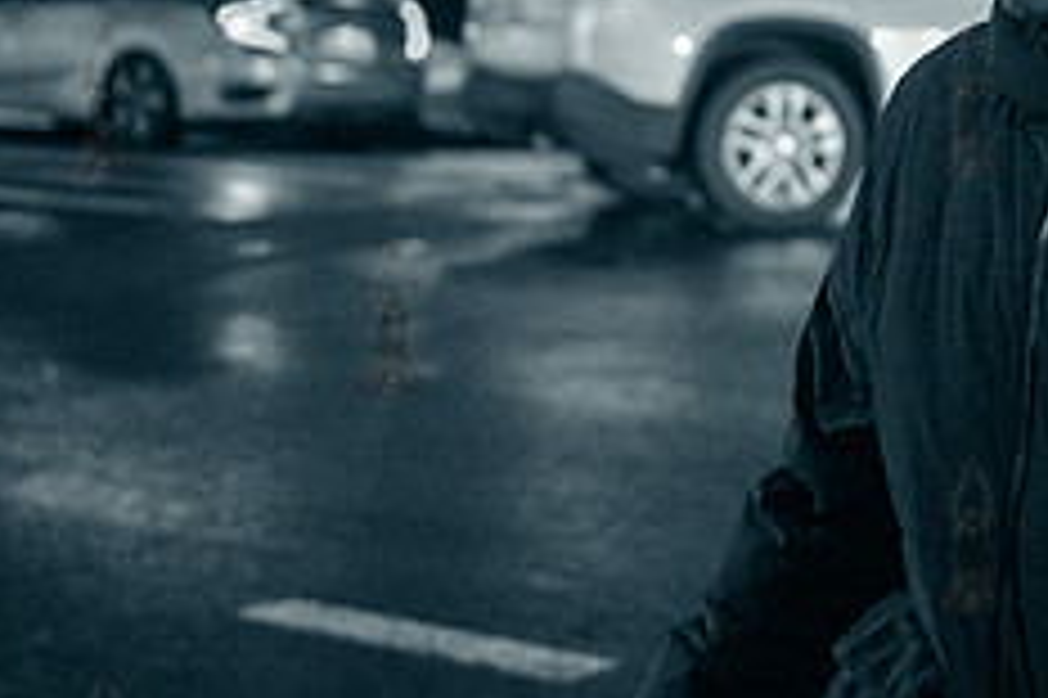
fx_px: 3025
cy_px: -48
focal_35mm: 104
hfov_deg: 19.2
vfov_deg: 12.9
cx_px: 986
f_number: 2.2
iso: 12800
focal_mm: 35
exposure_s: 1/160
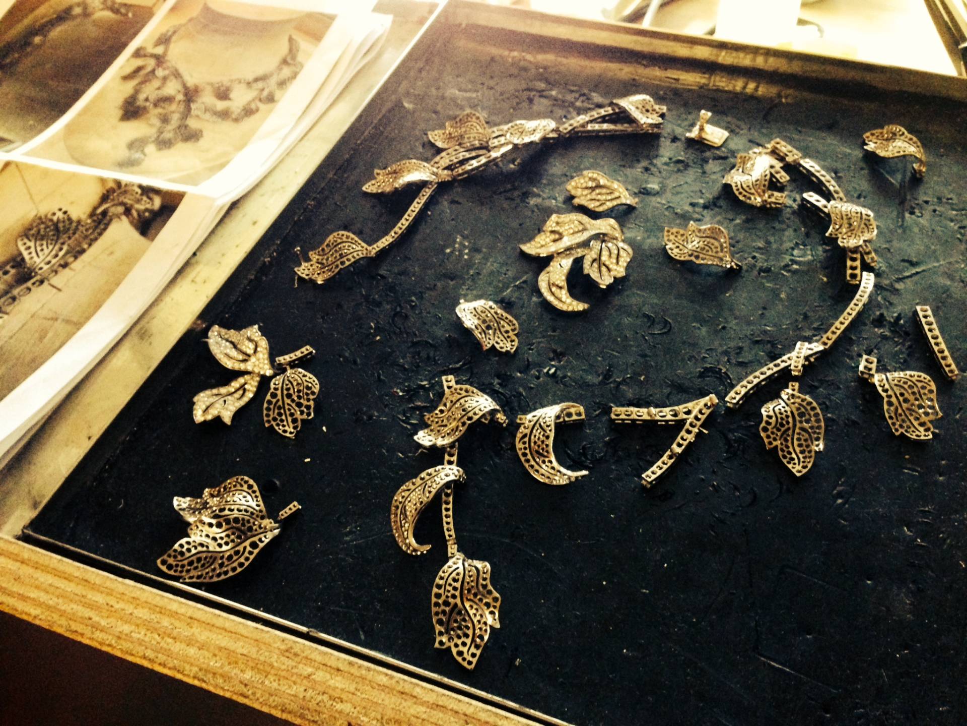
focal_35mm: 33
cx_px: 484
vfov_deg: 42.9
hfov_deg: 55.4
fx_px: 922
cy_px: 363
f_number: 2.4
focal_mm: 4.12
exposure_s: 1/15
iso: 500
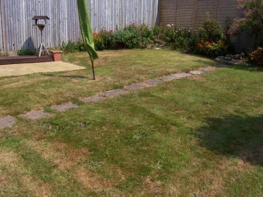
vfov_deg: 39.6
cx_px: 132
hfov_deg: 51.4
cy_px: 98
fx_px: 273
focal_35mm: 36
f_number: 4.8
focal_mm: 6
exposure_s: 1/500
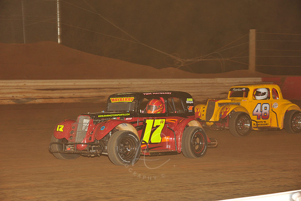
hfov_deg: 18.3
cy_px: 100
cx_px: 150
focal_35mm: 112
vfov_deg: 12.2
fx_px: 936
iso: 800
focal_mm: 112
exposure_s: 1/250
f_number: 7.1
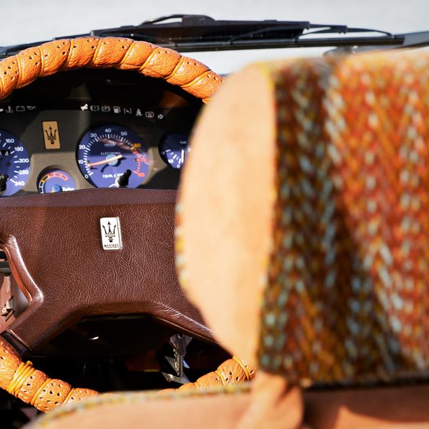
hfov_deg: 11.3
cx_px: 113
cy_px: 216
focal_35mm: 154
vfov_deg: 11.3
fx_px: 2159
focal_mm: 120
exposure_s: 1/100
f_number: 10
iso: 200
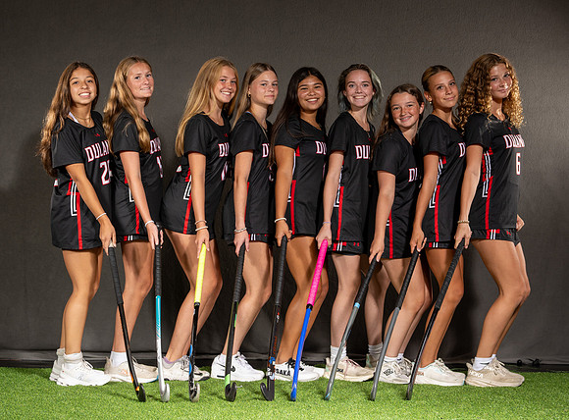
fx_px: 1187
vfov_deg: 20.0
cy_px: 182
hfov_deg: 26.9
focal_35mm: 73
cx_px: 287
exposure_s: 1/125
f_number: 6.3
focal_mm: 52
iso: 160
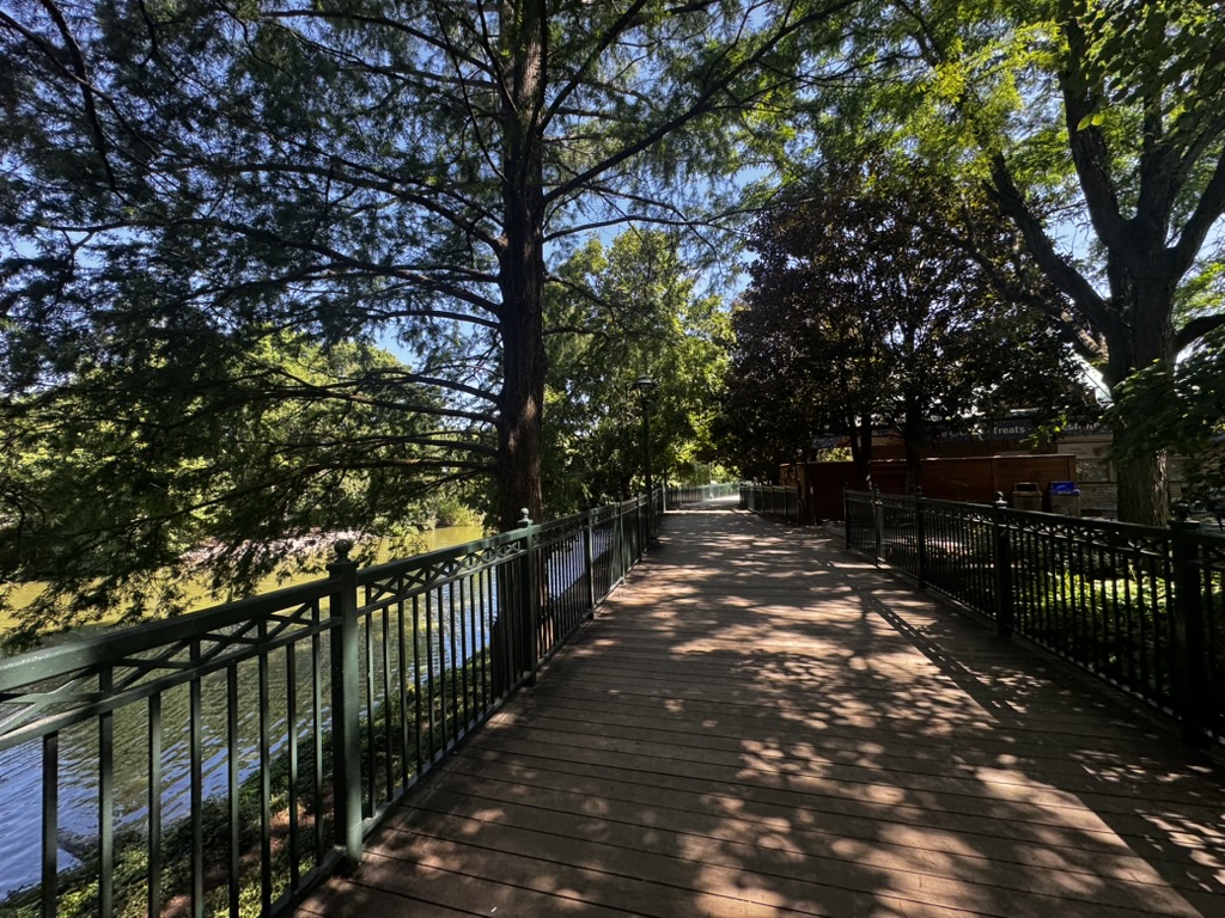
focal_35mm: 14
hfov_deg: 102.1
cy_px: 459
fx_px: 495
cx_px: 612
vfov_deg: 85.7
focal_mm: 2.22
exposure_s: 1/140
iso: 40
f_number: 2.2
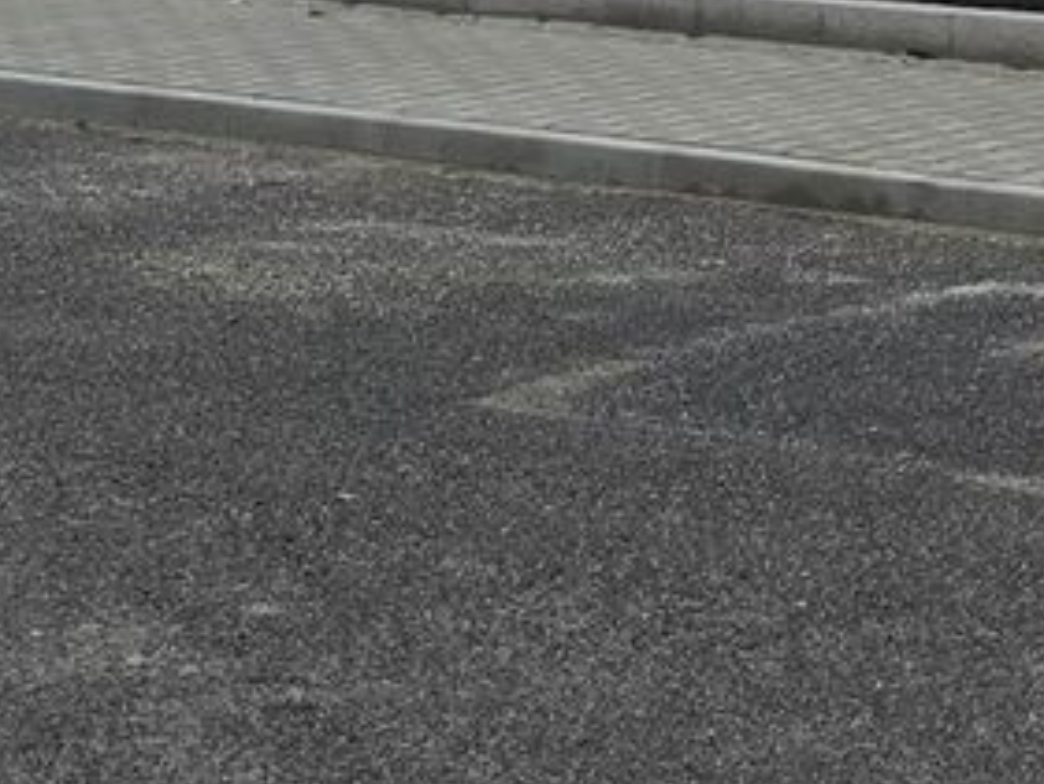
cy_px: -747
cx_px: 966
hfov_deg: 12.5
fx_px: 4737
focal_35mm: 157
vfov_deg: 8.9
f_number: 1.7
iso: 80
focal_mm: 6.3
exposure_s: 1/6150
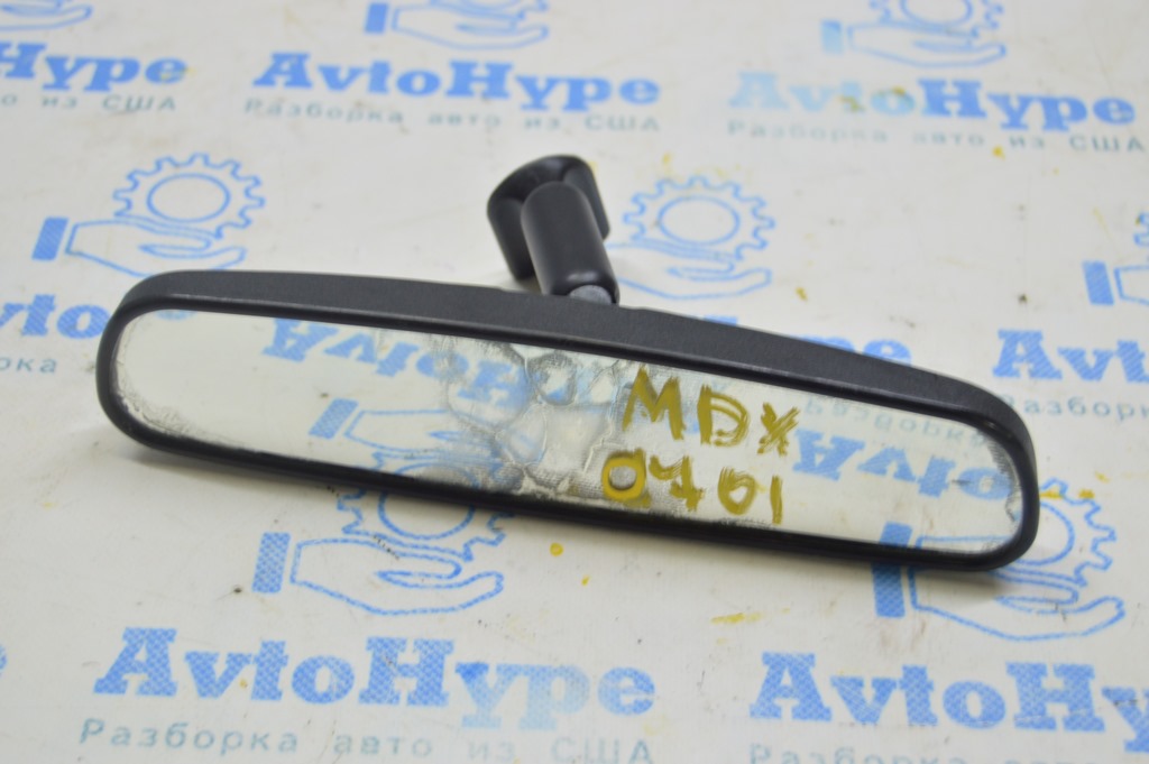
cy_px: 382
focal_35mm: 68
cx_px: 574
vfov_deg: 20.1
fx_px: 2153
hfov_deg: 29.9
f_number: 5.6
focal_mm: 45
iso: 400
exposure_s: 1/20
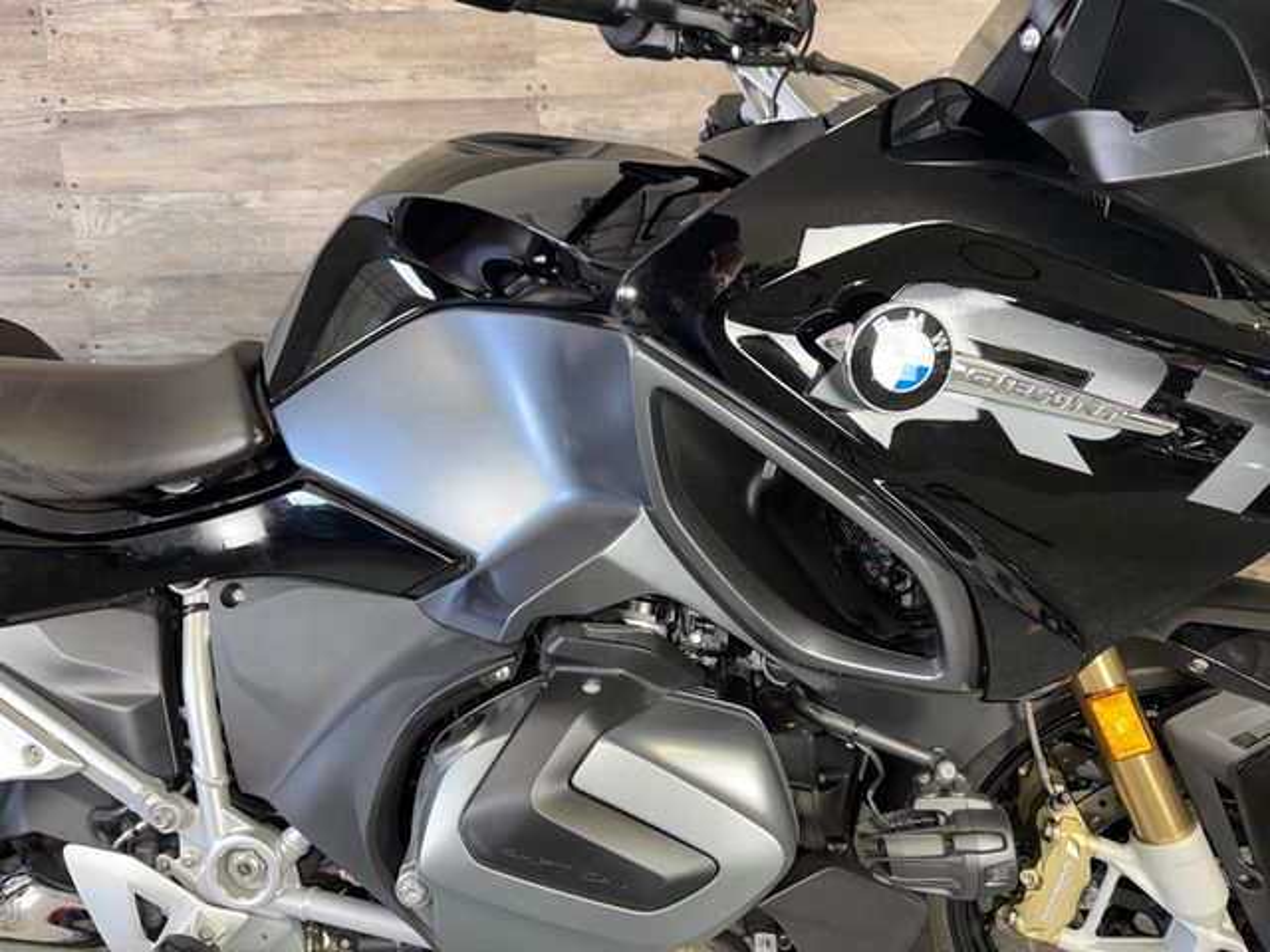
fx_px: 881
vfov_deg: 56.8
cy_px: 476
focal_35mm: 24
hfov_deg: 71.6
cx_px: 635
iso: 64
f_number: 1.78
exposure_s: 1/16
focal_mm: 6.76
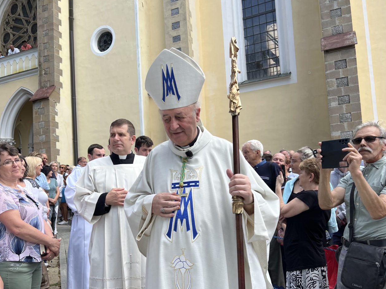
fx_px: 357
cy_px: 174
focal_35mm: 32
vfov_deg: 43.9
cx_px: 171
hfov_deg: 56.7
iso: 50
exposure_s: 1/1361
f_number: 1.5
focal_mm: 5.7
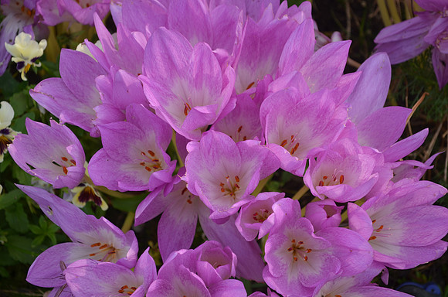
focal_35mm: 82
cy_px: 148
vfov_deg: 16.5
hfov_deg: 24.7
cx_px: 224
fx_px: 1024
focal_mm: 55
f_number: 5.6
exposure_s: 1/200
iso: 200
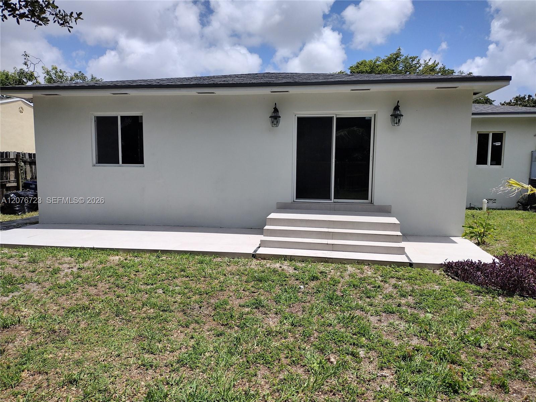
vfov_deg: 51.4
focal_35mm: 27
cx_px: 268
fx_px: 418
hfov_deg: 65.3
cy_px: 201
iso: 100
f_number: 1.7
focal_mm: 4.71
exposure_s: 1/3399
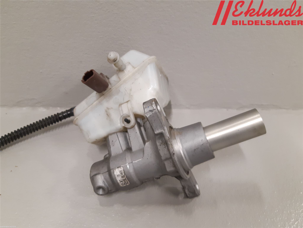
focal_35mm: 26
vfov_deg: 53.1
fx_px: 228
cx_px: 152
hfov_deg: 67.3
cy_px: 114
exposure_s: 1/50
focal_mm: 3.93
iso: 200
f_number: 1.7
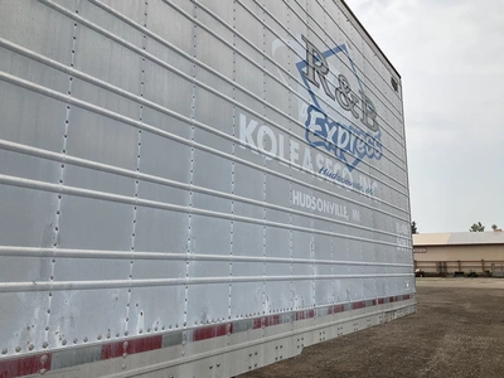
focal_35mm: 29
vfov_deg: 48.2
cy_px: 189
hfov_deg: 61.7
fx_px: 422
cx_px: 252
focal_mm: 3
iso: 25
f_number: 1.8
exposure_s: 1/1144
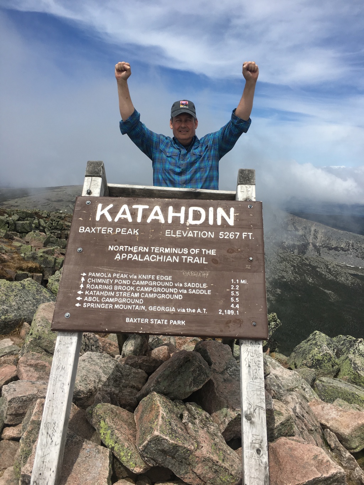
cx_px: 182
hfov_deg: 48.2
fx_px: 407
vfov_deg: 61.7
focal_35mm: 29
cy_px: 242
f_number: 2.2
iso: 25
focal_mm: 4.15
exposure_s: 1/2653
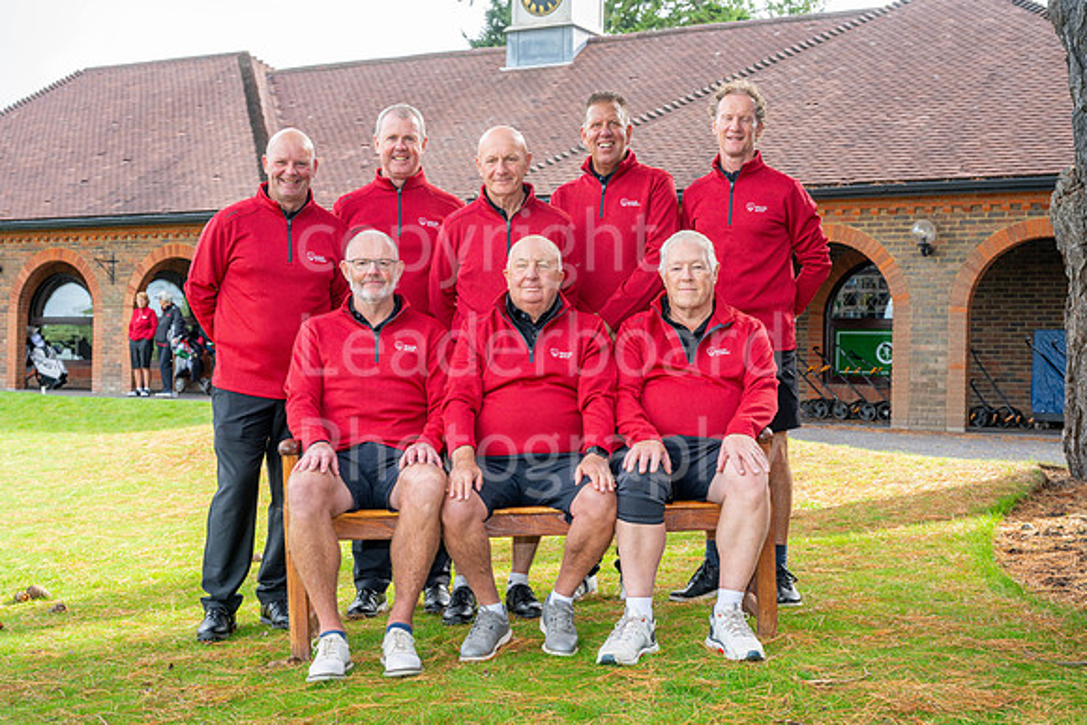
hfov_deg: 41.1
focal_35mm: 48
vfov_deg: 28.1
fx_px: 1450
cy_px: 362
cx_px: 544
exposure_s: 1/125
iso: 200
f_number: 6.3
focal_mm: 48
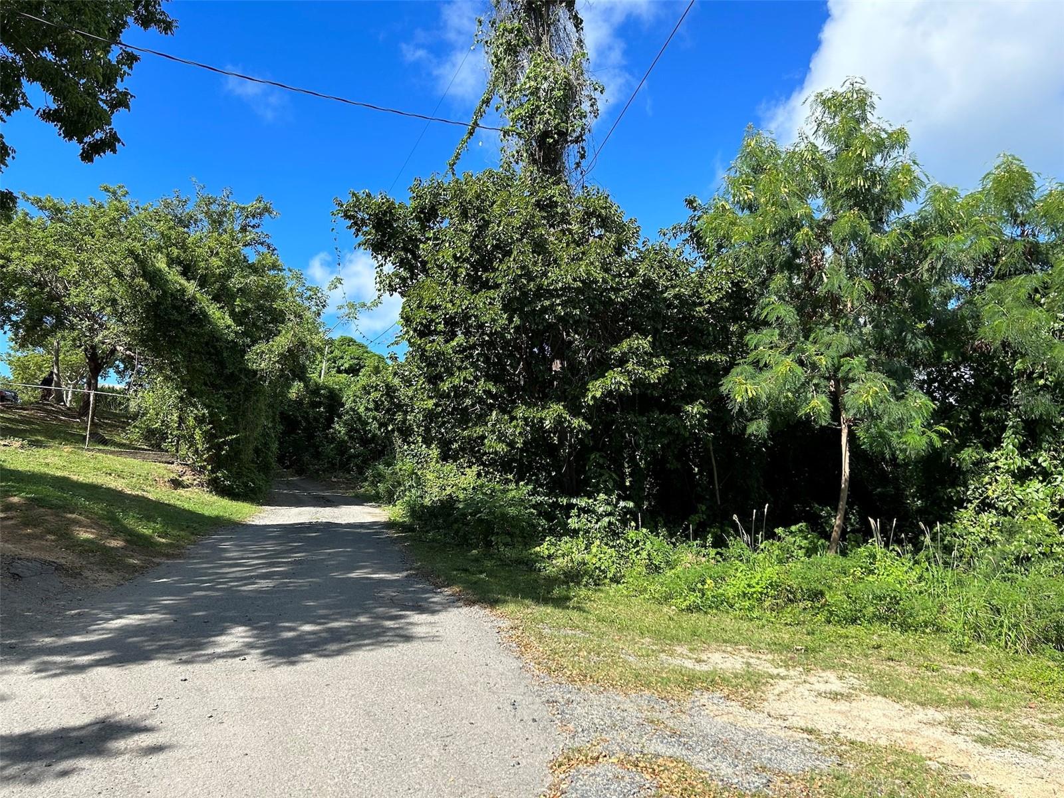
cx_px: 532
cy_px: 399
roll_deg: -0.6
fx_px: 799
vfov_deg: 53.1
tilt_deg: +8.1
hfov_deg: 67.3
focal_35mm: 26
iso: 50
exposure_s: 1/2165
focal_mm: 5.7
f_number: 1.5
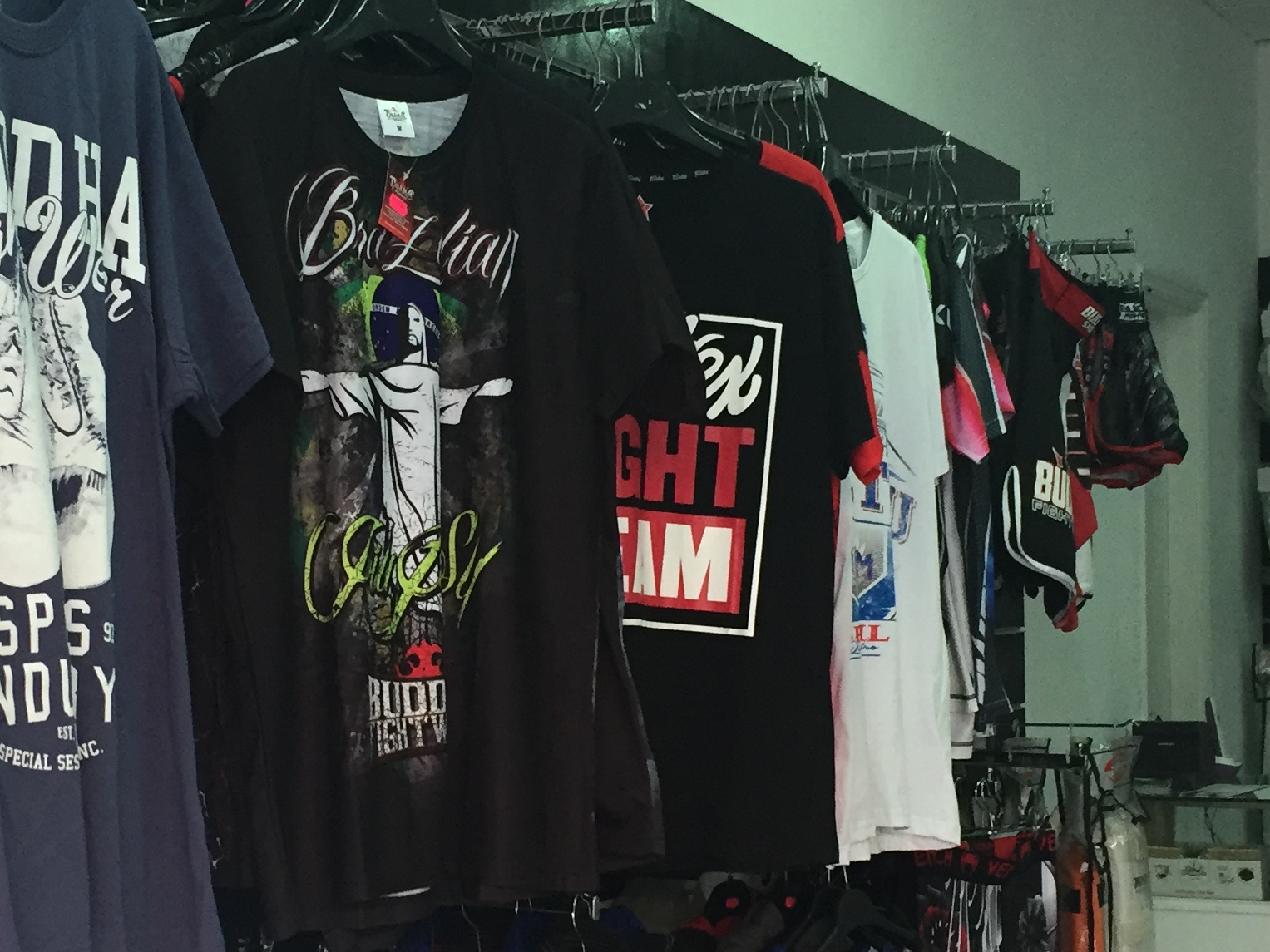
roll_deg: +1.5
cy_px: 623
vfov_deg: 23.6
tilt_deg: -0.5
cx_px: 489
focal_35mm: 62
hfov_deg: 31.1
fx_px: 2274
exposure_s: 1/33
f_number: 2.2
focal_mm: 4.15
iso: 64
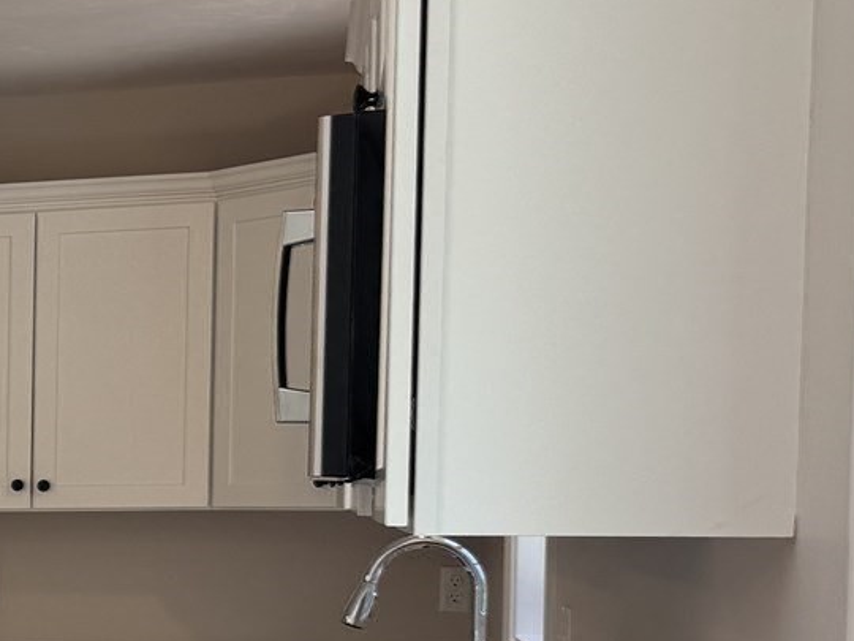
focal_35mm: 91
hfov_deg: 18.6
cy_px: 622
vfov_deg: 16.0
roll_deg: +0.2
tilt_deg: -4.1
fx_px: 2245
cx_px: -493
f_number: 1.78
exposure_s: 1/274
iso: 100
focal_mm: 6.76
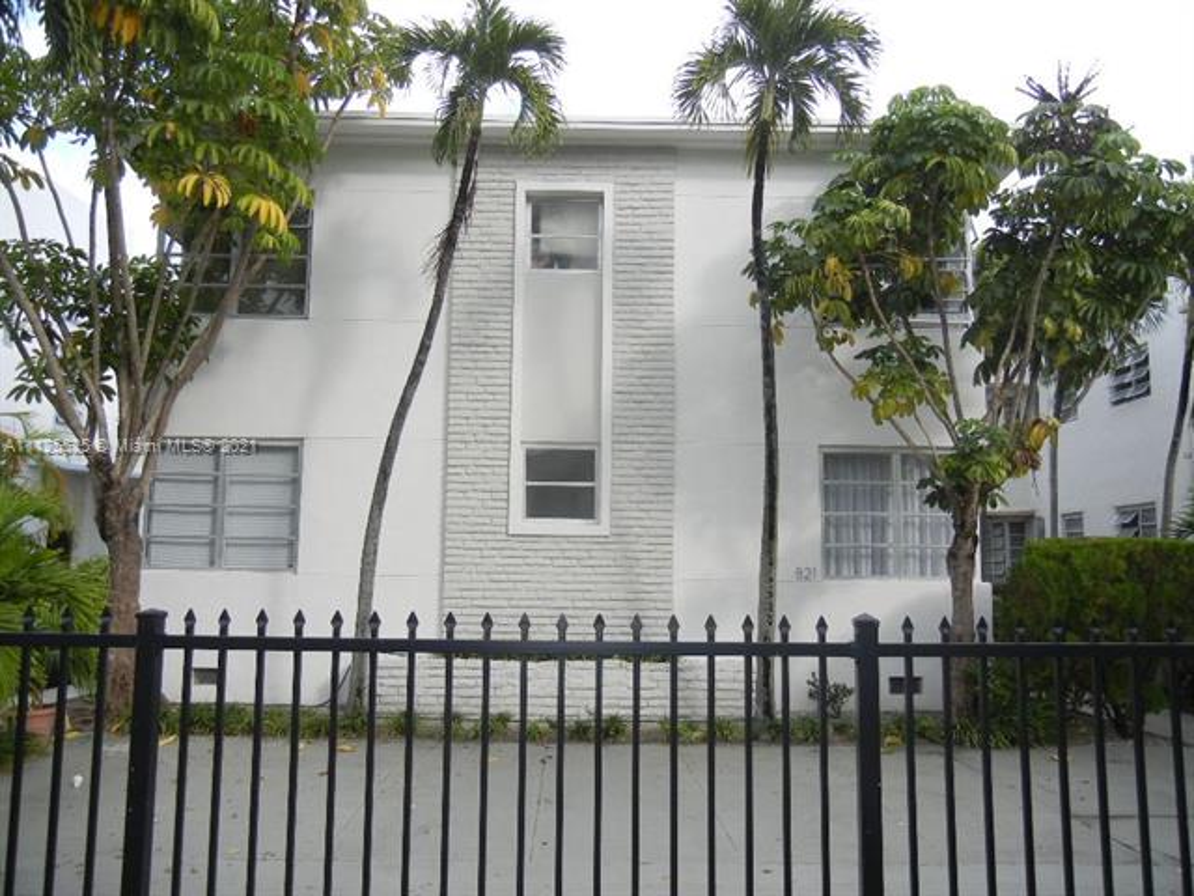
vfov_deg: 46.8
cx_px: 597
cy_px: 448
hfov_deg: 60.0
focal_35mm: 30
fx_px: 1035
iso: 160
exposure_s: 1/326
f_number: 3.5
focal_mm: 5.4
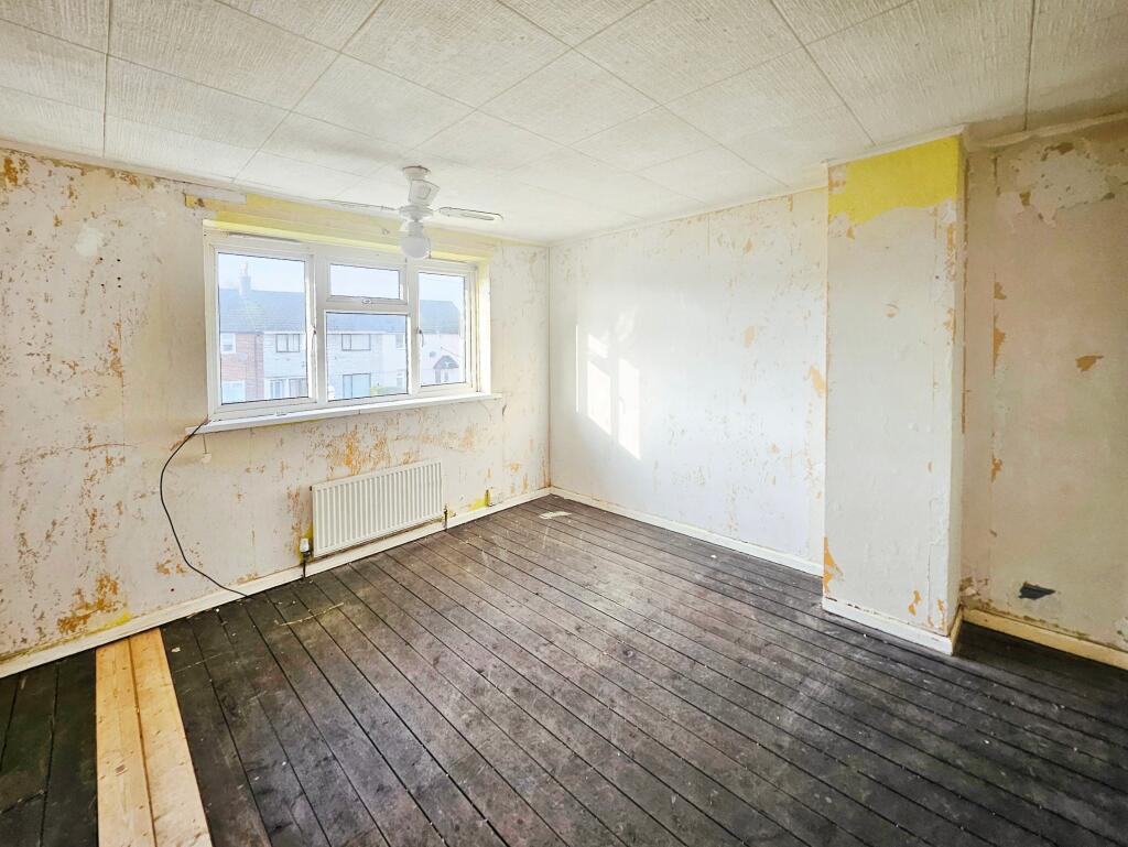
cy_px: 424
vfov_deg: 90.0
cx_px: 564
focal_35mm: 13
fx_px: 424
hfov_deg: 106.2
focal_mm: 1.7
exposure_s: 1/50
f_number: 2.2
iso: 50
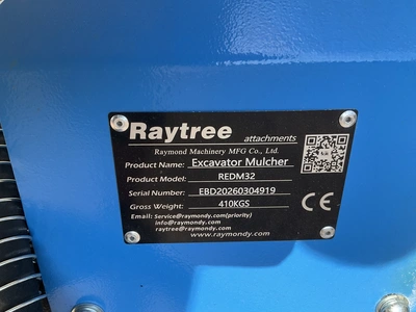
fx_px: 349
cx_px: 208
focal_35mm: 29
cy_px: 156
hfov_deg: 61.7
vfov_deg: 48.2
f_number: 1.8
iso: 25
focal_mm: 3
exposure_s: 1/358
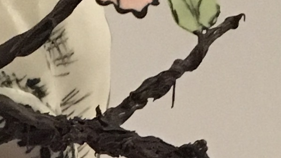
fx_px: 1572
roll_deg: -0.4
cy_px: 408
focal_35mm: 211
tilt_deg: -8.0
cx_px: -181
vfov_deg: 5.5
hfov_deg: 9.8
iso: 200
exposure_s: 1/30
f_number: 2.2
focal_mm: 4.15
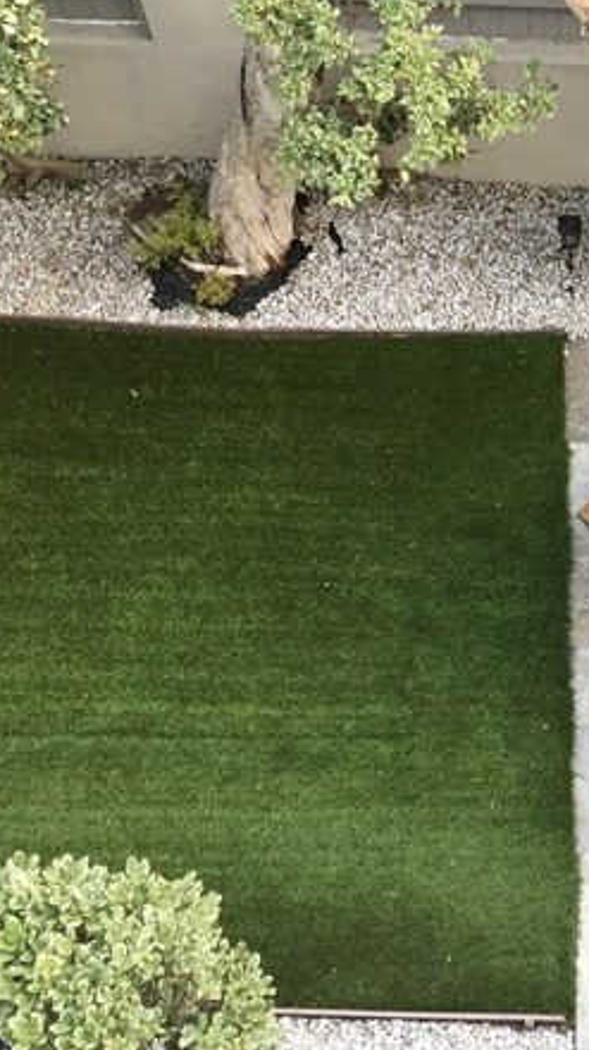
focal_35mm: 46
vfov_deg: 44.6
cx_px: 641
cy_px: 523
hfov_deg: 24.3
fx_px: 1279
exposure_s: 1/30
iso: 50
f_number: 2.2
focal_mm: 4.15
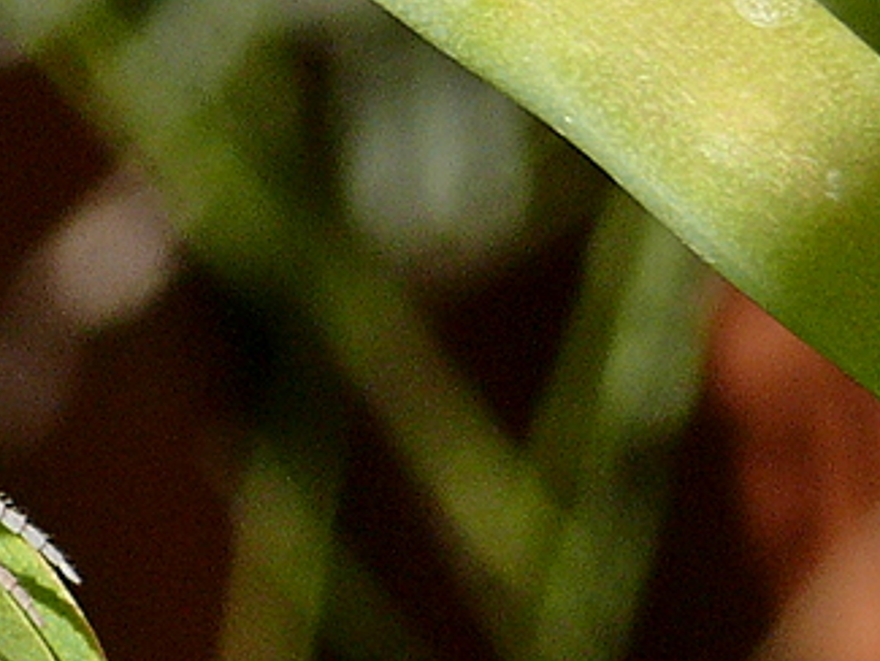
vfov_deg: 2.4
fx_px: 15513
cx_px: -1132
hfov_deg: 3.2
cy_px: -669
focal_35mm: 610
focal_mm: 26.2
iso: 100
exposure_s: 1/320
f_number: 5.6
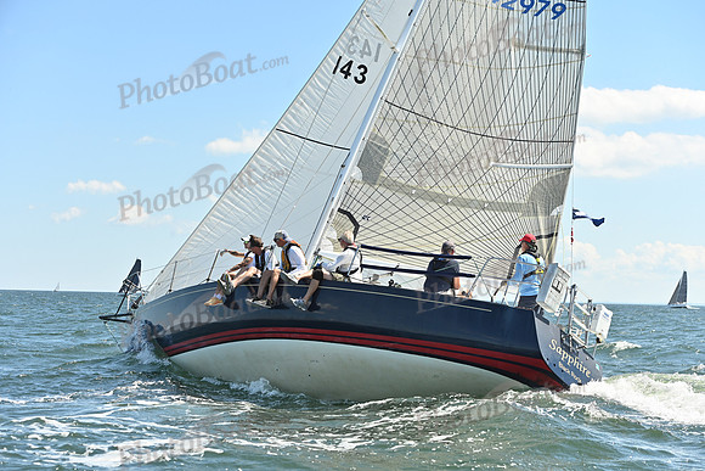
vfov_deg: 19.5
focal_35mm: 70
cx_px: 352
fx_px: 1371
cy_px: 236
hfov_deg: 28.8
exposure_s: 1/1250
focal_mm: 70
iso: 250
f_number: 5.6
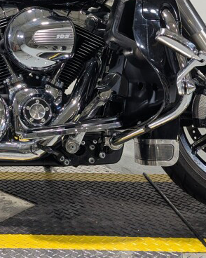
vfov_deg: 26.5
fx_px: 519
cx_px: -44
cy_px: 3
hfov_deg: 20.9
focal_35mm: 68
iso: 47
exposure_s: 1/60
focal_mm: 6.81
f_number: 1.85
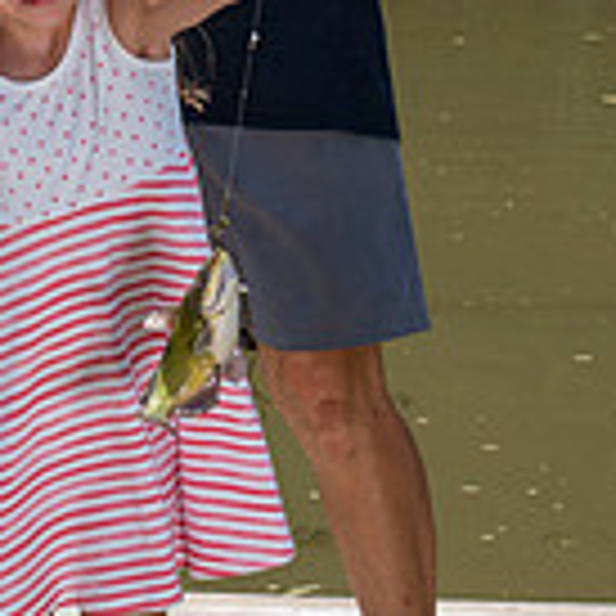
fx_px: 4610
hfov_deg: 7.6
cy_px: 72
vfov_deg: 7.6
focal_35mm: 229
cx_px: 236
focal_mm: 82
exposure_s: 1/250
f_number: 13
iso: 400
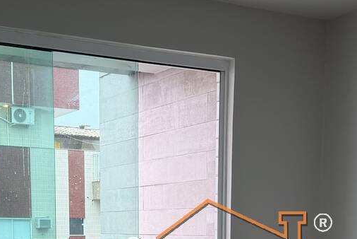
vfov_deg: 18.2
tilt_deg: -6.7
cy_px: 290
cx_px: 161
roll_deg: +0.8
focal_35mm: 71
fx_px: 704
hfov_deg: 28.4
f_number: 1.78
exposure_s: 1/120
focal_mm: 6.76
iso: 80
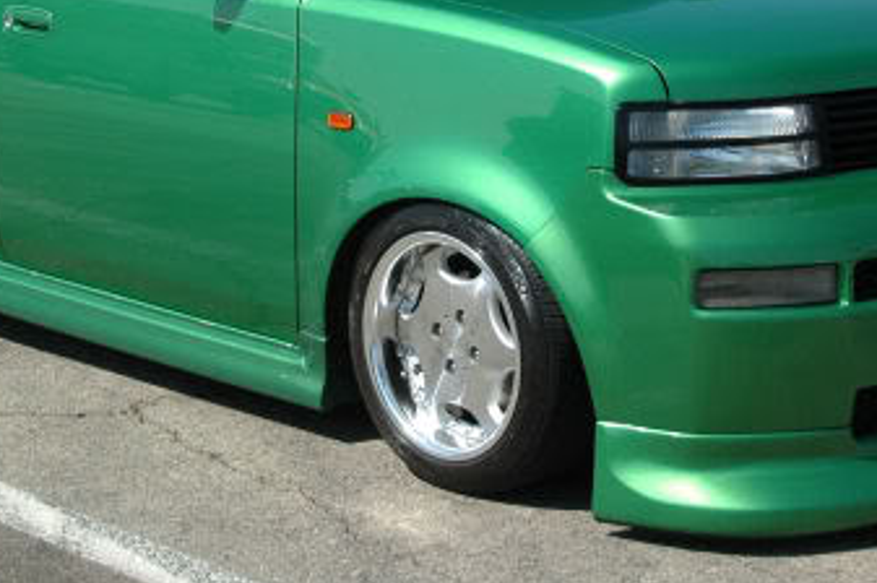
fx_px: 2265
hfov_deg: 21.9
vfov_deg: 14.6
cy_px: 135
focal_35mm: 93
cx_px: 401
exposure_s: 1/1250
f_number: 4.5
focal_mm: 29
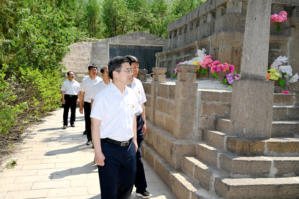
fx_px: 299
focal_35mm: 36
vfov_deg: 36.9
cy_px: 100
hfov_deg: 53.1
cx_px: 150
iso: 100
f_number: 7.1
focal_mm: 36
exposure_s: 1/200
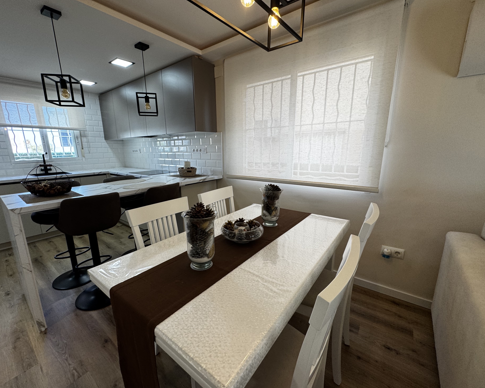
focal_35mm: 15
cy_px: 199
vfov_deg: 84.0
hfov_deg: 96.7
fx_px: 215
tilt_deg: -11.6
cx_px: 230
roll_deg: +4.4
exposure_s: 1/100
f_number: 2.2
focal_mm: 2.22
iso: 80
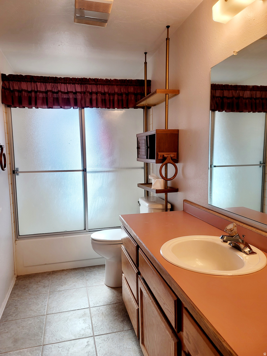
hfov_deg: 54.9
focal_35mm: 25
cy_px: 178
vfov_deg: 69.4
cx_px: 134
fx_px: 257
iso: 50
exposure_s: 1/120
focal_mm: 7
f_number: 1.8
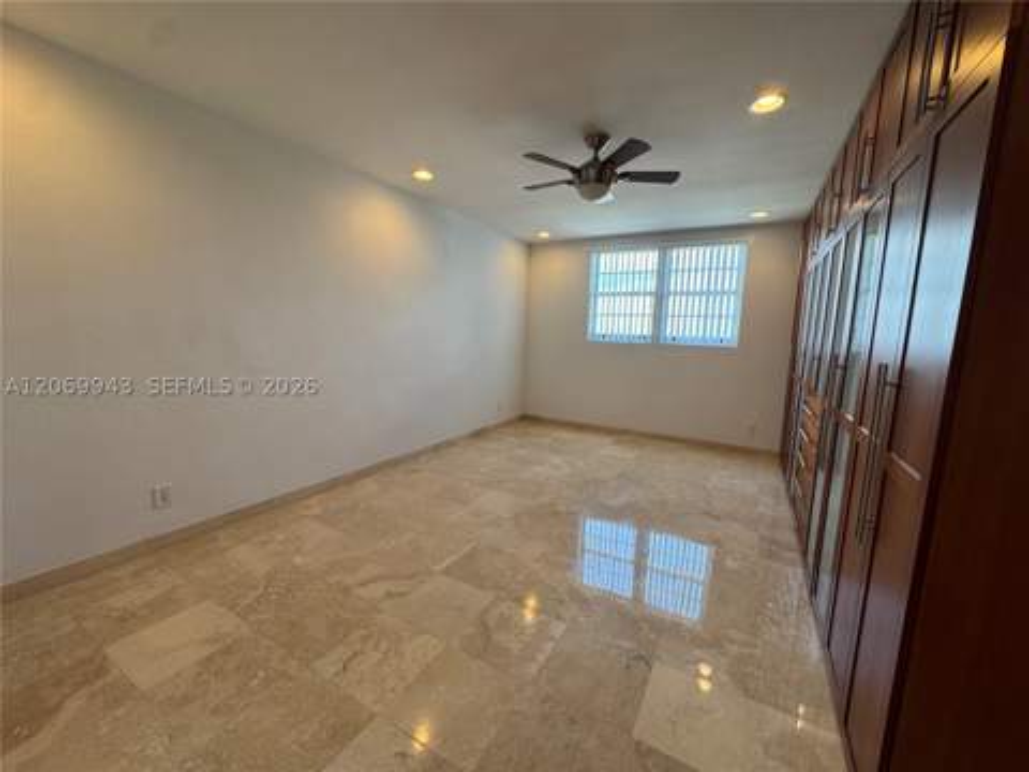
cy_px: 386
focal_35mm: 14
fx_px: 416
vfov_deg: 85.7
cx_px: 514
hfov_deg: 102.1
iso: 80
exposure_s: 1/120
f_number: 2.2
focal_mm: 2.22
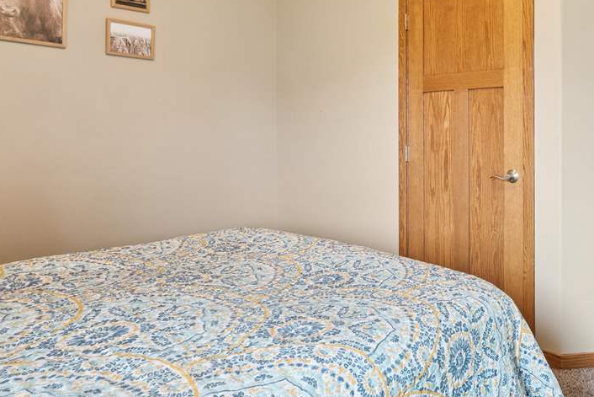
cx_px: 439
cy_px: 134
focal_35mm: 29
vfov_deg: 44.4
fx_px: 479
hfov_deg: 60.5
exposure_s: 1/4
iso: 400
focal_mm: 16
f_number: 10
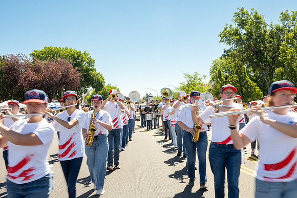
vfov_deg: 29.9
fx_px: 371
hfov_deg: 43.6
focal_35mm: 45
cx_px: 148
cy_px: 99
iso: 100
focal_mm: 45
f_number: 16
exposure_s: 1/20
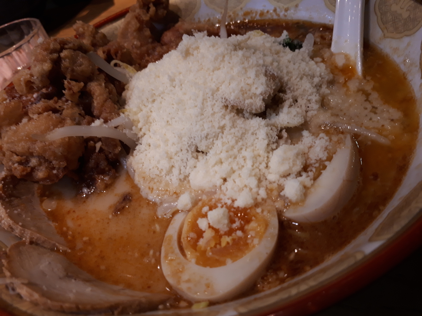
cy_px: 158
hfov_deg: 65.3
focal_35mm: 27
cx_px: 211
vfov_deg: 51.4
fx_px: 329
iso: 100
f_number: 1.9
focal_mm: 3.6
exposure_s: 1/33
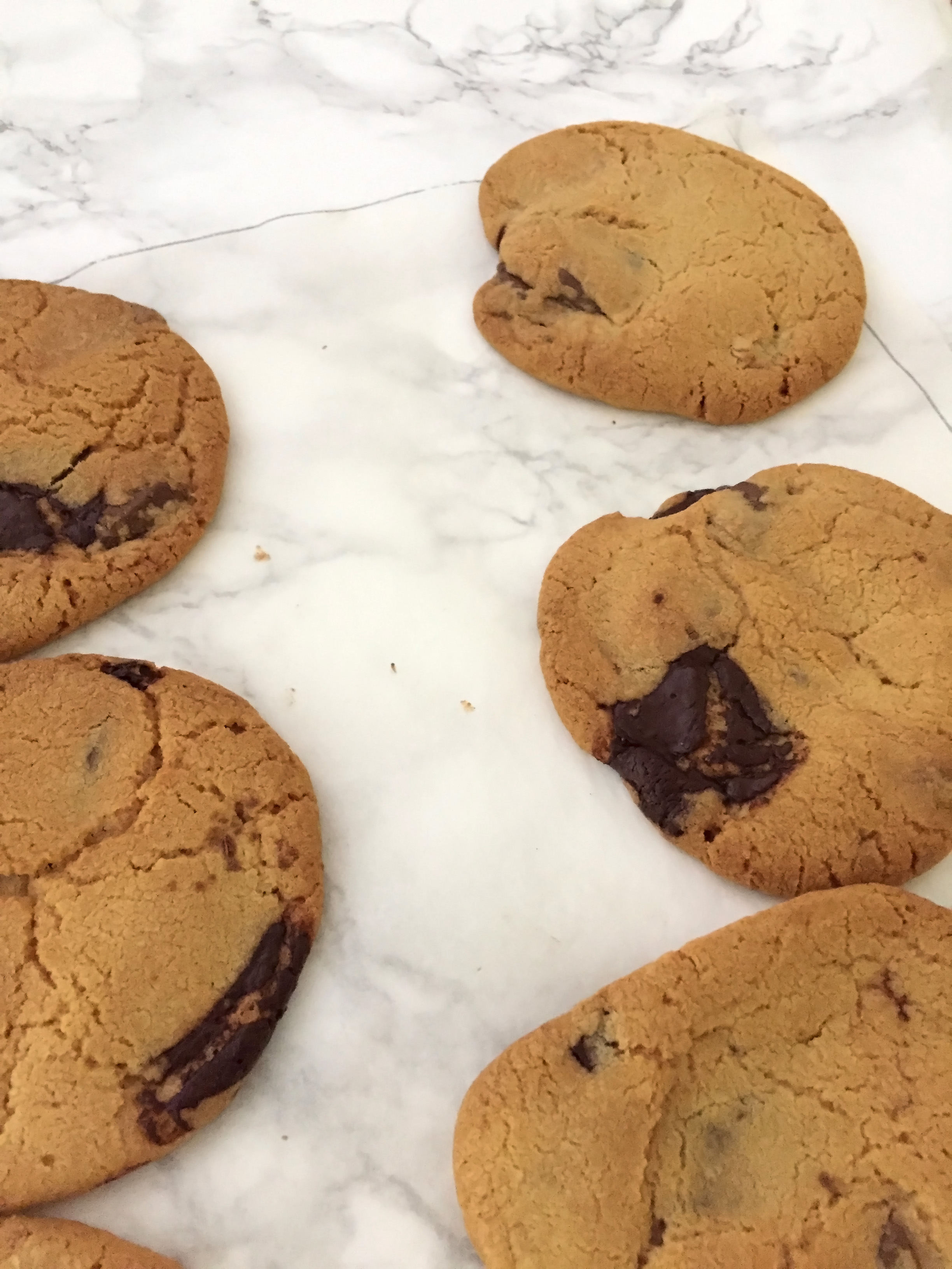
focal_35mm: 29
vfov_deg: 61.7
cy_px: 634
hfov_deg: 48.2
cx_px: 476
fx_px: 1063
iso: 320
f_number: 2.2
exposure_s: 1/17
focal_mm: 4.15
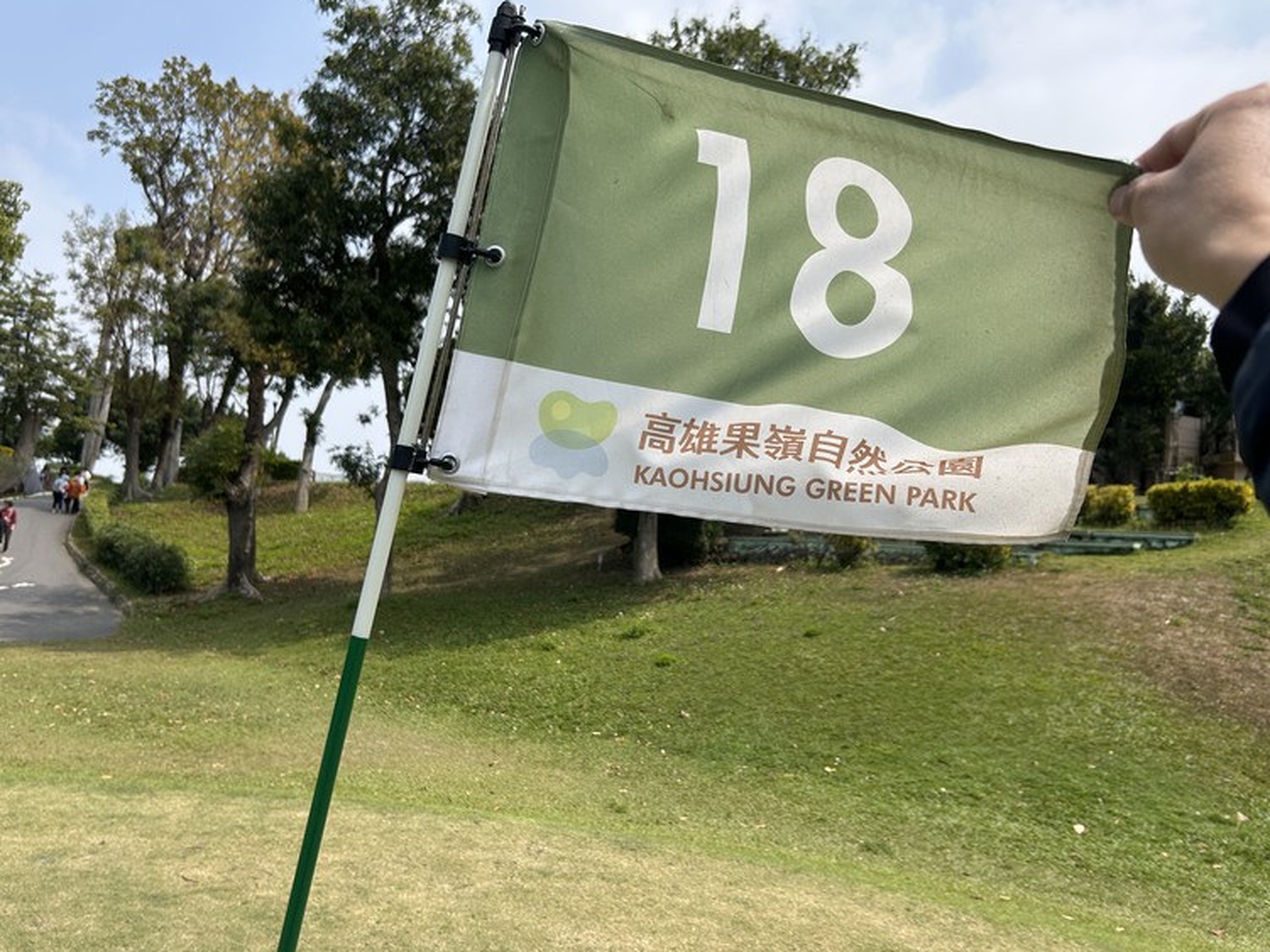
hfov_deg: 65.3
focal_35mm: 27
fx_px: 990
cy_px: 471
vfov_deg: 51.3
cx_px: 646
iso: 50
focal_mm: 5.7
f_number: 1.5
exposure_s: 1/3831
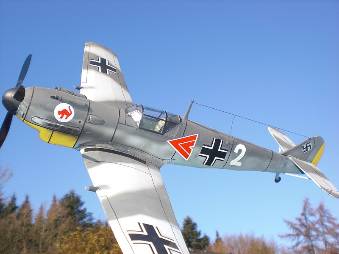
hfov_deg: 49.0
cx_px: 170
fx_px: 372
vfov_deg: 37.7
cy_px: 127
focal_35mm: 38
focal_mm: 6.3
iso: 64
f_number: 3.1
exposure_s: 1/500
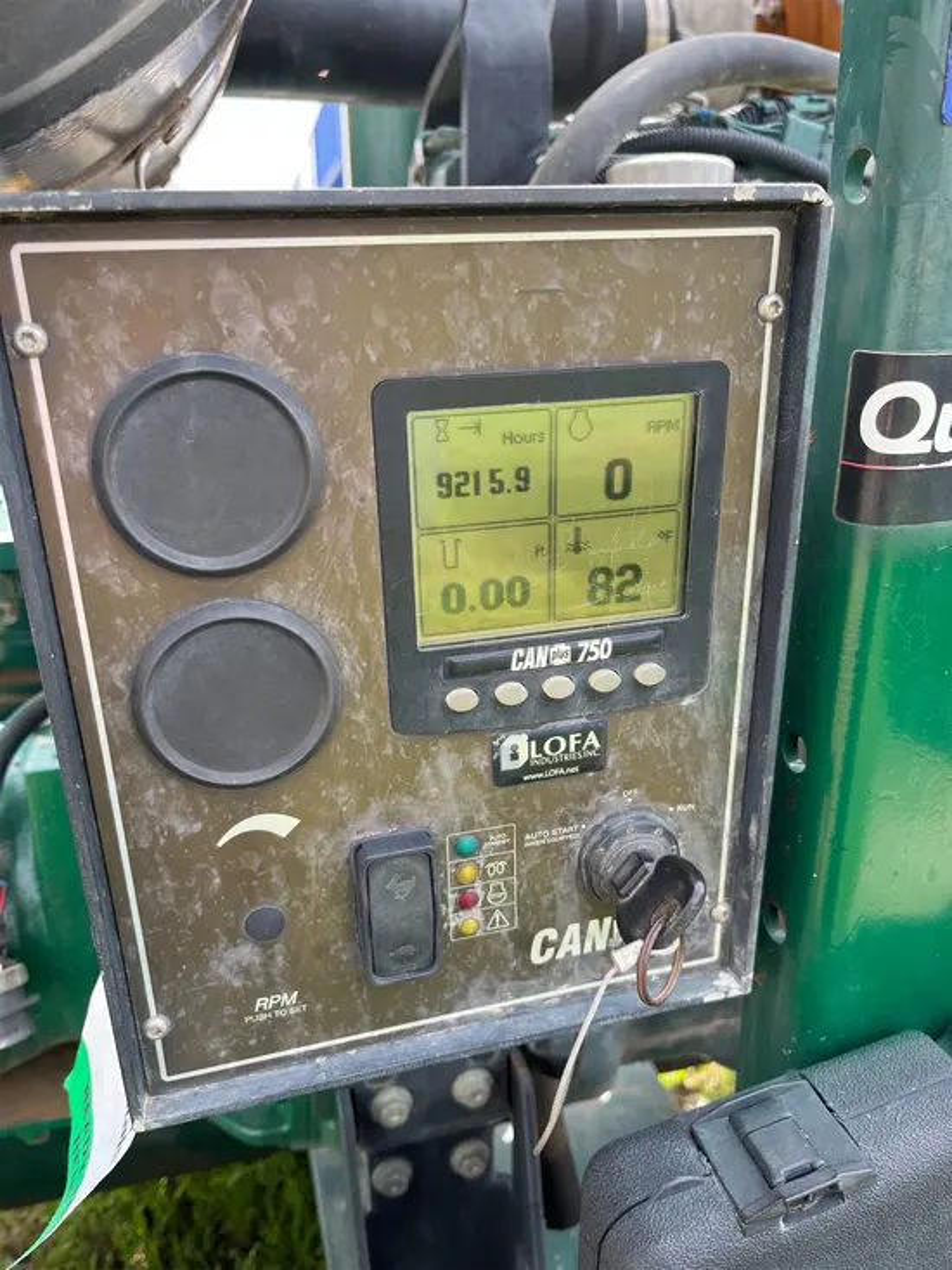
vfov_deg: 67.3
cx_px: 476
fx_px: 953
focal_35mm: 26
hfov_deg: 53.1
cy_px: 635
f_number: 1.6
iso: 50
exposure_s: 1/324
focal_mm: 5.1
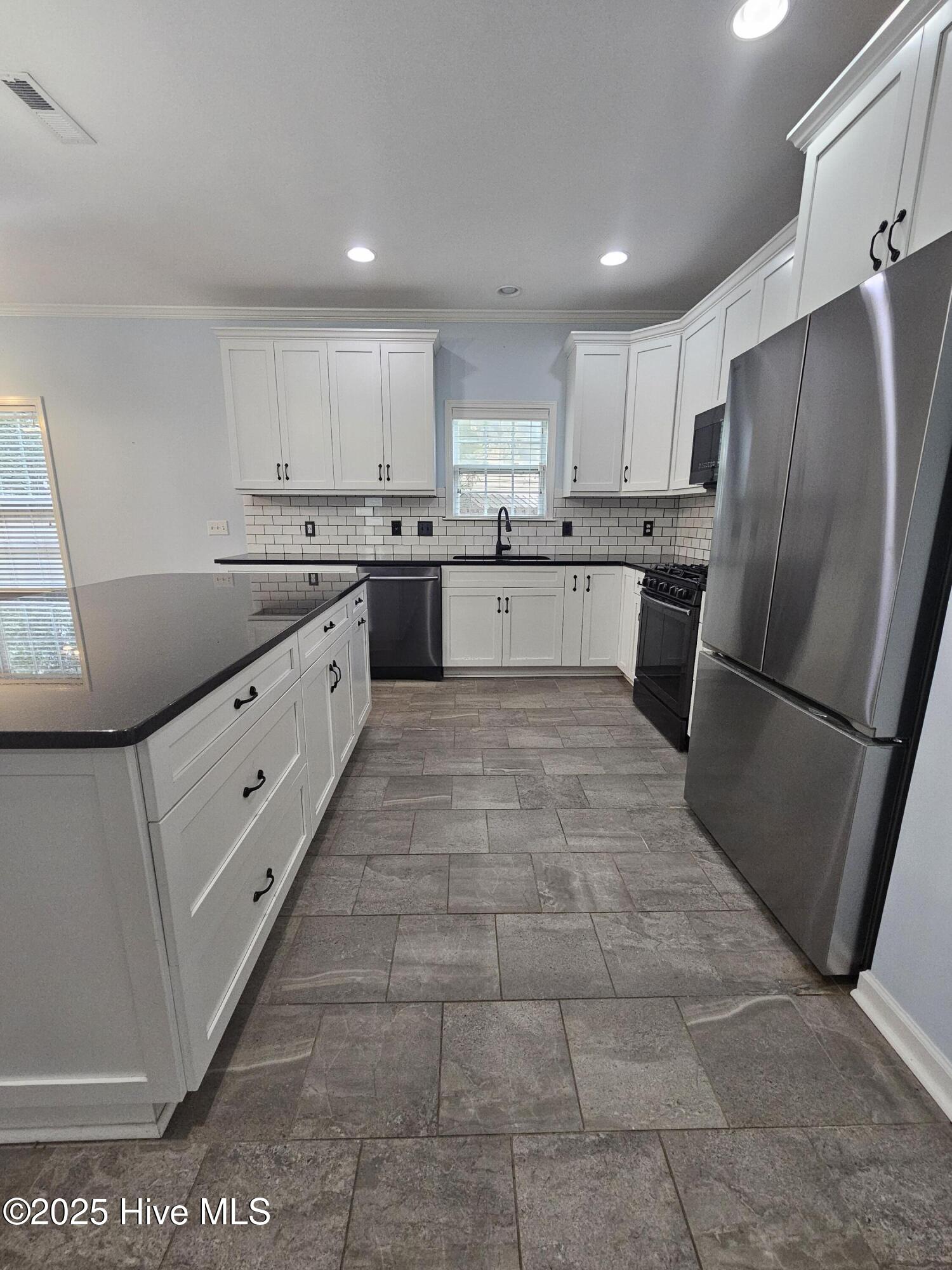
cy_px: 635
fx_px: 477
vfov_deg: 106.2
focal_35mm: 13
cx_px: 476
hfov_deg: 89.9
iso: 400
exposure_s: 1/60
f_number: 2.2
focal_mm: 2.2
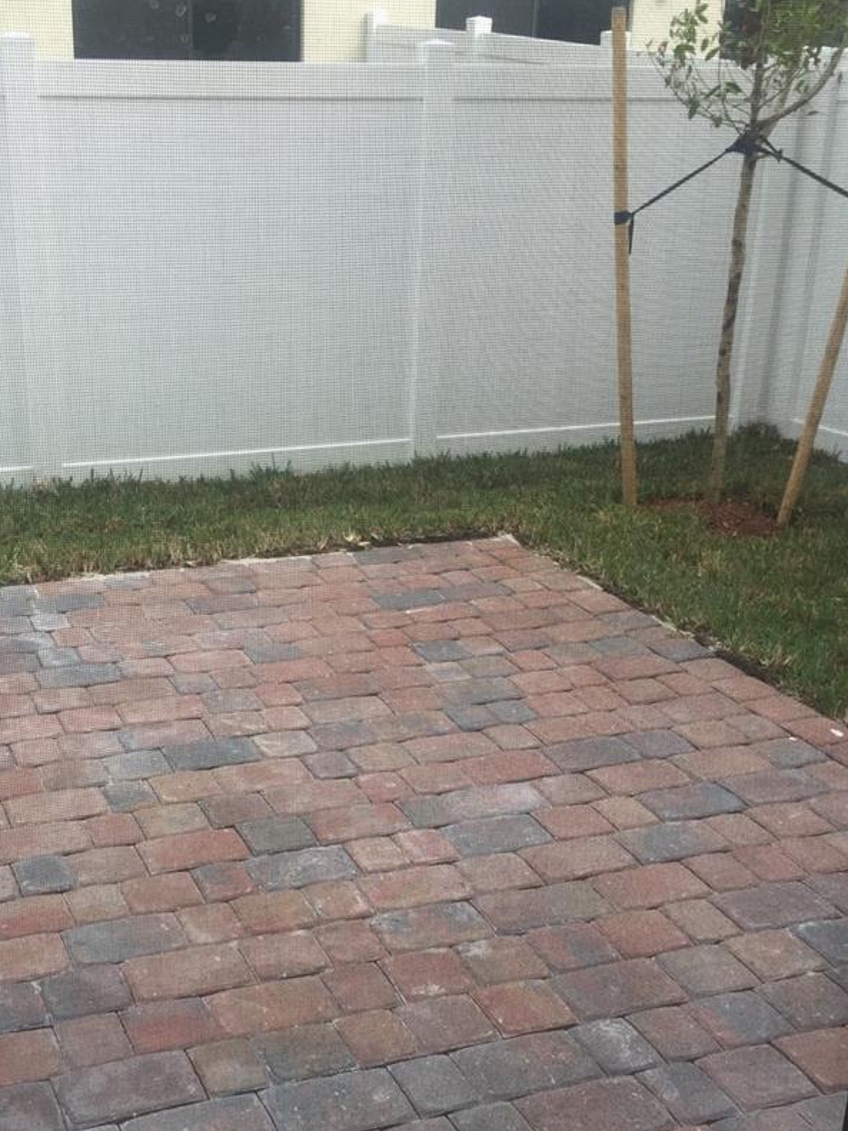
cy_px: 721
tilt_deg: -23.2
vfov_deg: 42.6
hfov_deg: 32.7
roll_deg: -0.7
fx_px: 1438
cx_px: 315
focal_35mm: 44
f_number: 2.2
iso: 32
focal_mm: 4.15
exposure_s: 1/60
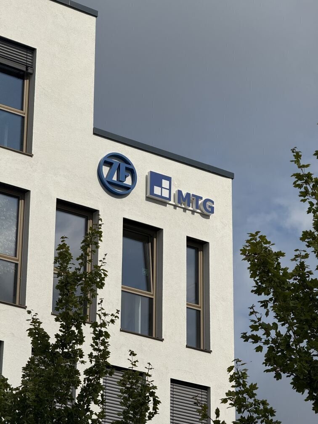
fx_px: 1470
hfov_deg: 12.3
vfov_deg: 16.4
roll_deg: -0.6
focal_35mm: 120
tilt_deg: +25.3
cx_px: 159
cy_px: 212
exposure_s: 1/3891
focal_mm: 15.66
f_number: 2.8
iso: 32
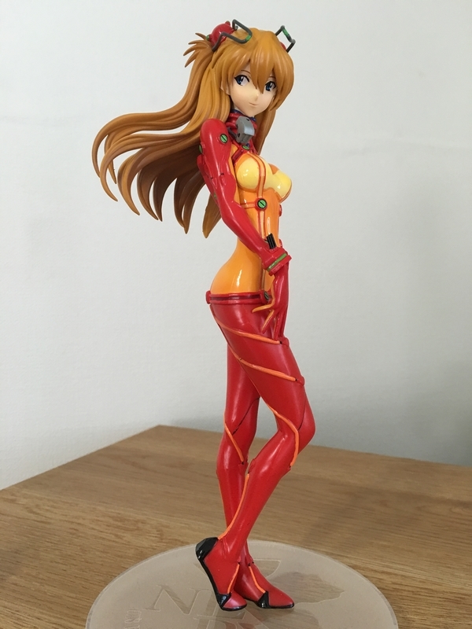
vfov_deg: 61.7
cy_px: 314
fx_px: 527
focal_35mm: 29
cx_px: 236
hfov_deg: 48.2
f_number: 2.2
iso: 40
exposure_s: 1/15
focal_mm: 4.15
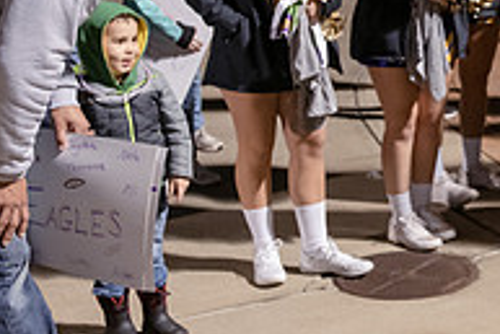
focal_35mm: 78
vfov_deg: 17.3
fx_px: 1084
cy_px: 50
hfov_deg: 24.0
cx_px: 575
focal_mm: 26
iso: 4000
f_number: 3.5
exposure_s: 1/100
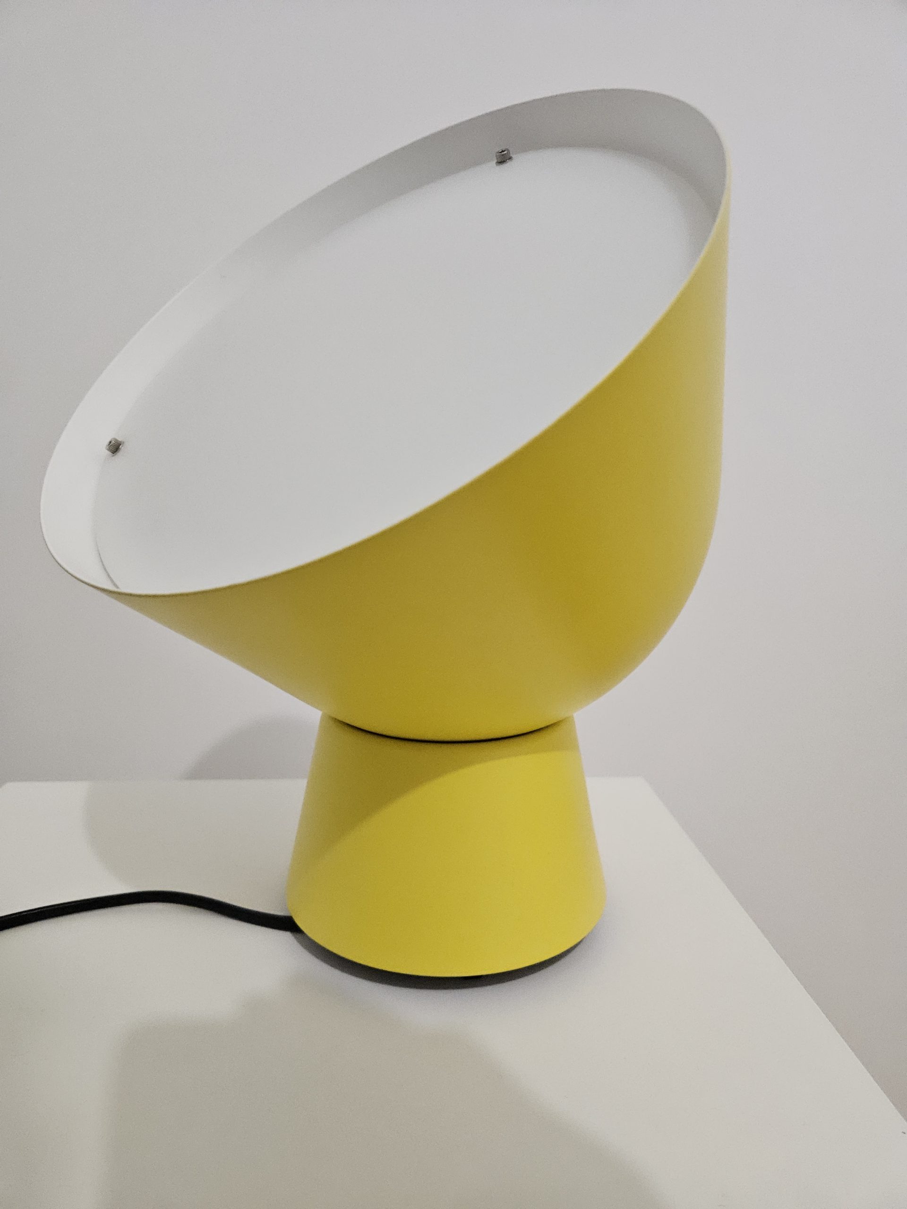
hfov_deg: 58.9
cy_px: 604
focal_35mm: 23
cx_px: 454
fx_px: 804
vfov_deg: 73.9
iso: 1000
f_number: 1.8
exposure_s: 1/100
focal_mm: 5.4
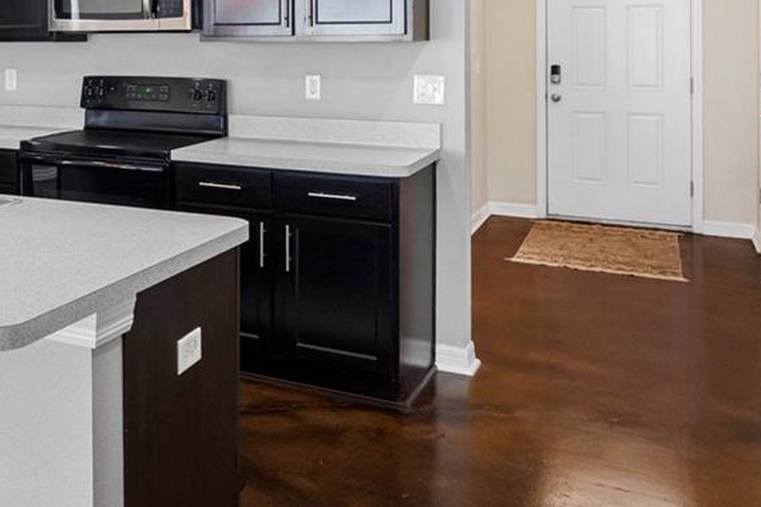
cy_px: 24
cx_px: 43
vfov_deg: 28.4
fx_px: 951
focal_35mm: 45
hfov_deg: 39.6
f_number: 8
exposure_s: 1/4
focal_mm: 16
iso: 1600
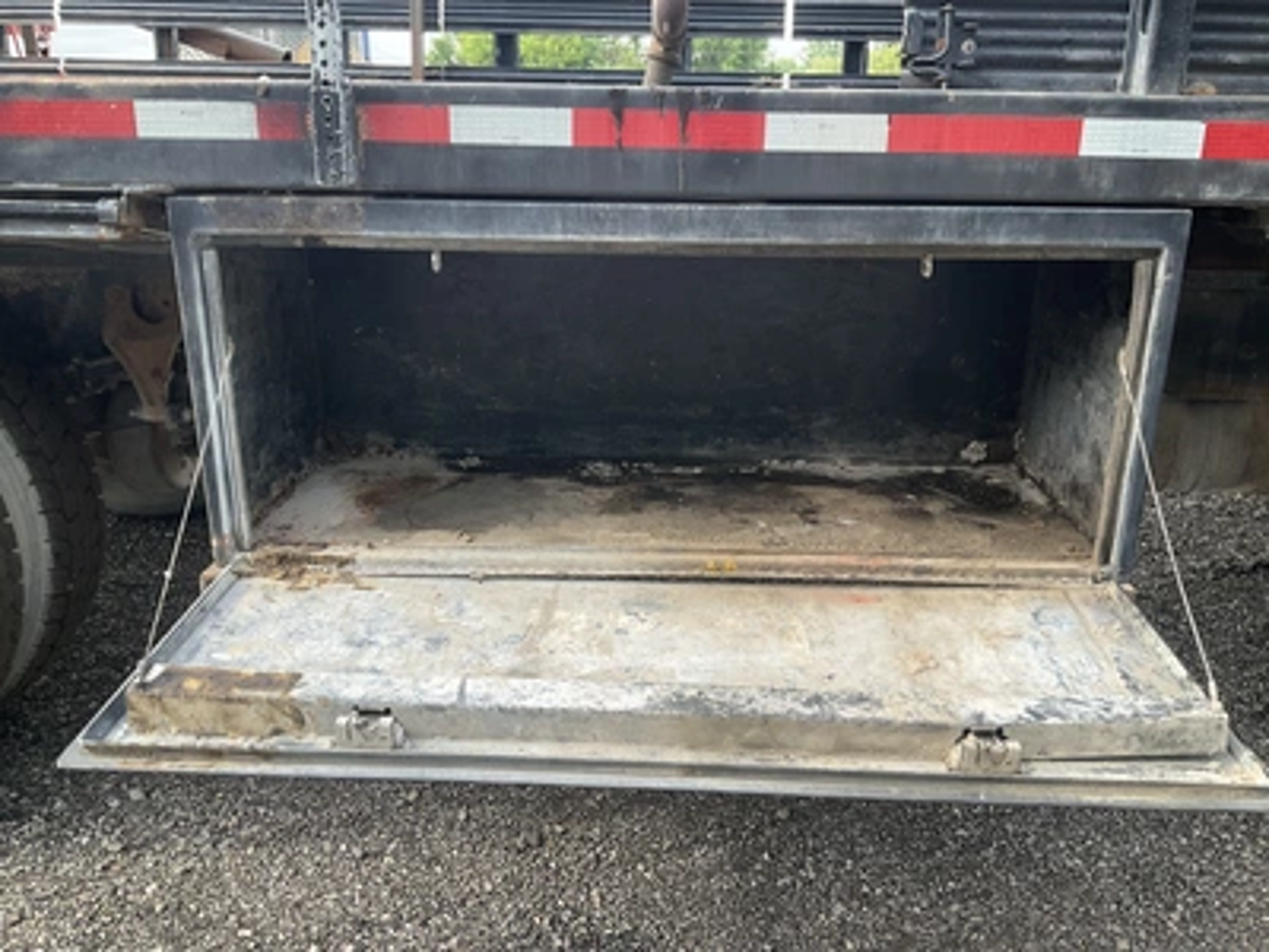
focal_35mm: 29
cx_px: 634
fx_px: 1063
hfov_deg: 61.7
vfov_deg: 48.2
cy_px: 476
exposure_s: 1/372
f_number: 1.8
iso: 25
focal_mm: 3
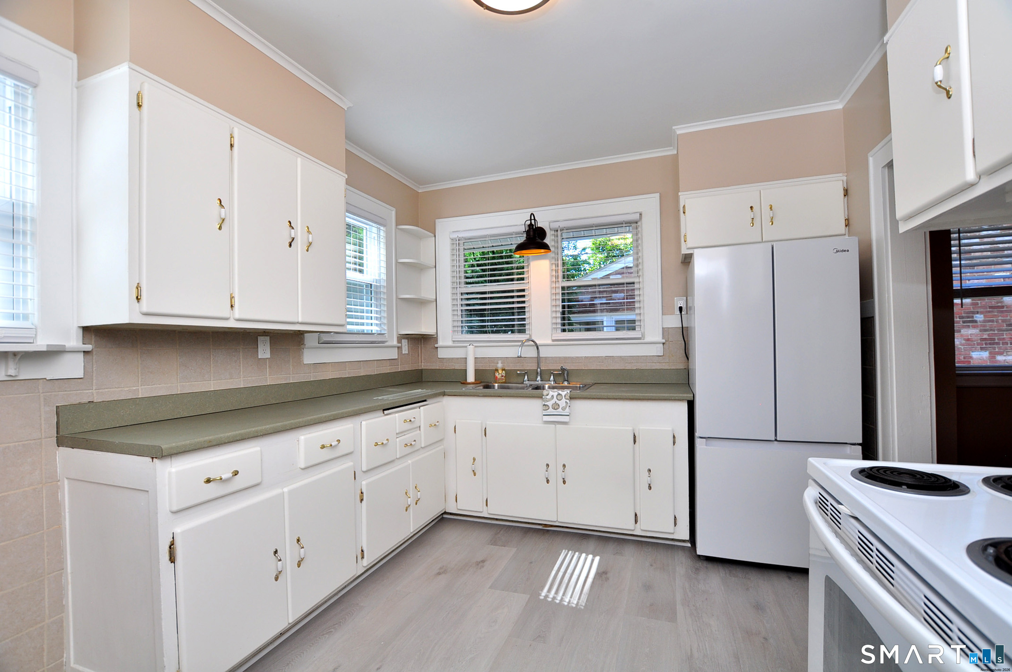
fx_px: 421
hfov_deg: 100.5
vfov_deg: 77.2
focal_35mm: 15
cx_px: 506
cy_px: 336
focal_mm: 10
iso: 200
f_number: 5
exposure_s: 1/100
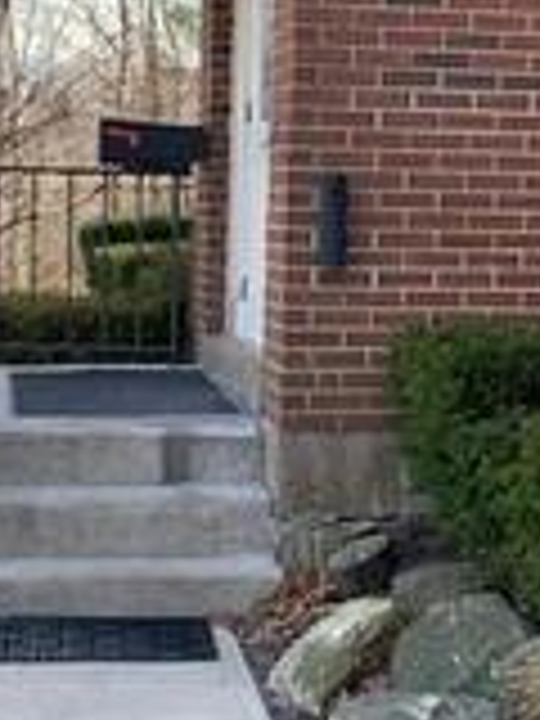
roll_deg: -1.4
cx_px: 290
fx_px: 1685
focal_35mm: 81
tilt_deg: -2.5
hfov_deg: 18.2
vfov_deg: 24.1
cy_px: 310
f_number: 1.8
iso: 25
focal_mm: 4.25
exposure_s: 1/452
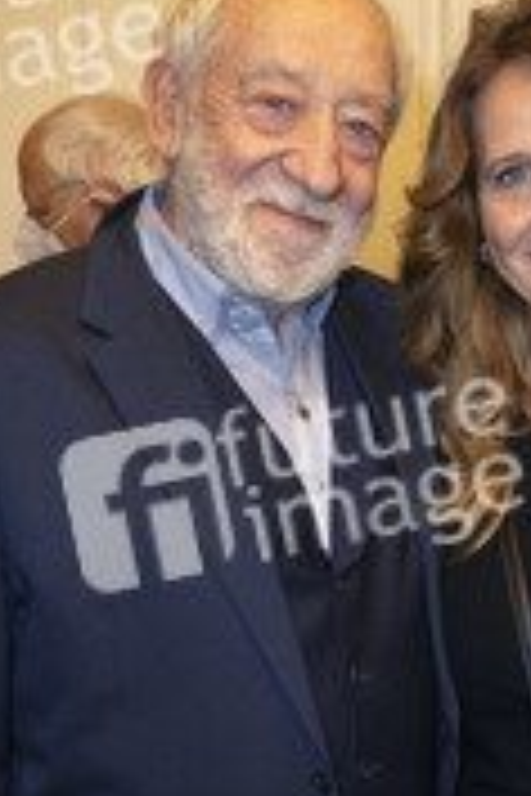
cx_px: 423
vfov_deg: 27.8
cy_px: 711
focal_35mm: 70
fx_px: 1549
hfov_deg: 19.3
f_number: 5
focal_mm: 31
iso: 1250
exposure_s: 1/50
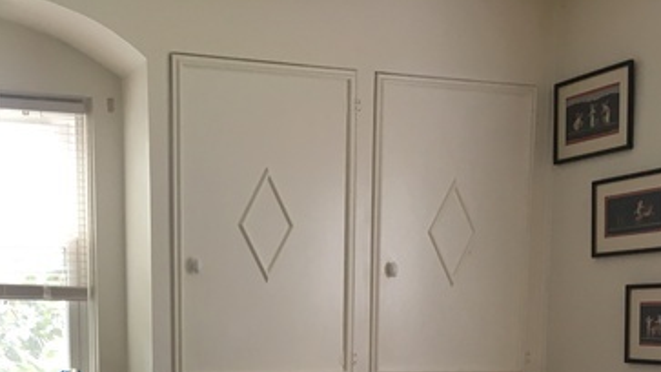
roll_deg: -0.3
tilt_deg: -9.6
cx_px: 229
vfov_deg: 19.5
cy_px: 447
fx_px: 1016
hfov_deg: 35.7
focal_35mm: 58
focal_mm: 4.15
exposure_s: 1/30
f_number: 2.2
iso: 64
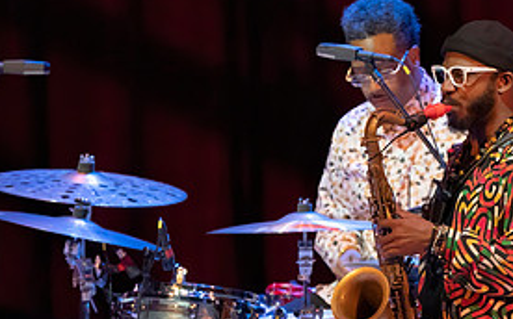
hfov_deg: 2.2
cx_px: 445
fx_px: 13662
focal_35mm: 978
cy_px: 353
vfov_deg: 1.3
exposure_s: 1/250
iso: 6400
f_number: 5.6
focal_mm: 397
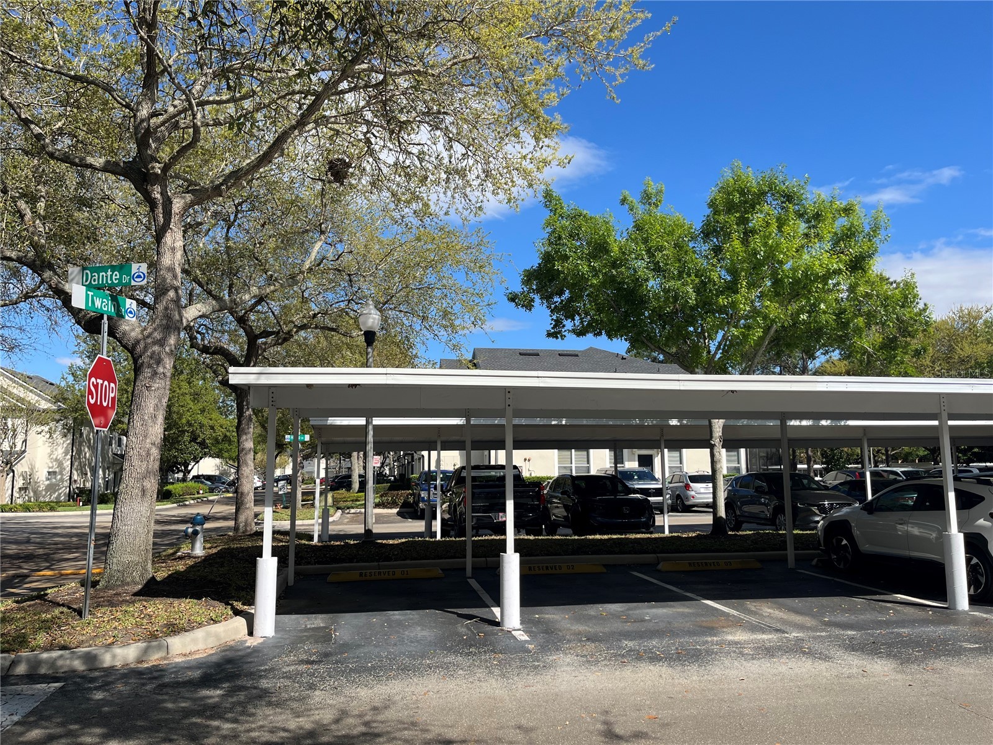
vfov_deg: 53.1
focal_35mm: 26
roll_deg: -0.5
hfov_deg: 67.3
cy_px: 372
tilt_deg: +8.3
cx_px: 496
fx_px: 746
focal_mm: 5.1
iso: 50
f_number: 1.6
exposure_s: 1/2825
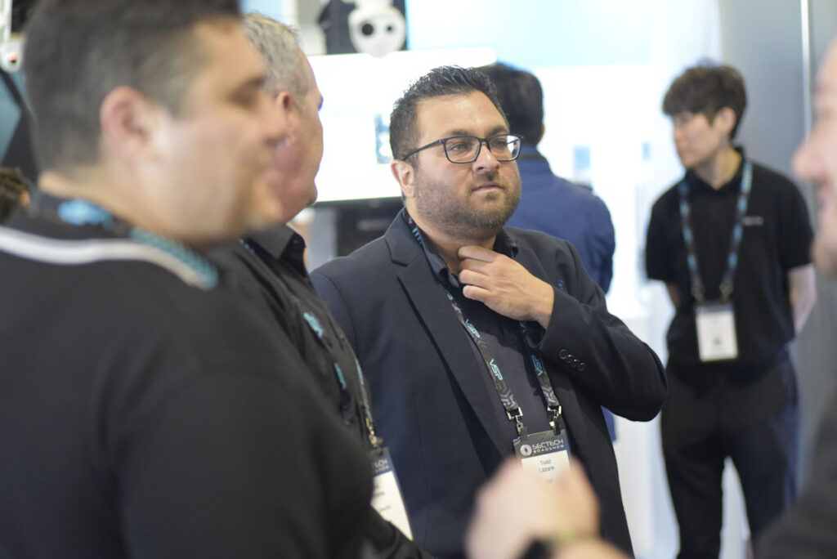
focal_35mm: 100
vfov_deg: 13.7
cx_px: 418
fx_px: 2326
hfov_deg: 20.4
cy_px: 280
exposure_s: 1/125
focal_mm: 100
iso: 5000
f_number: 2.8
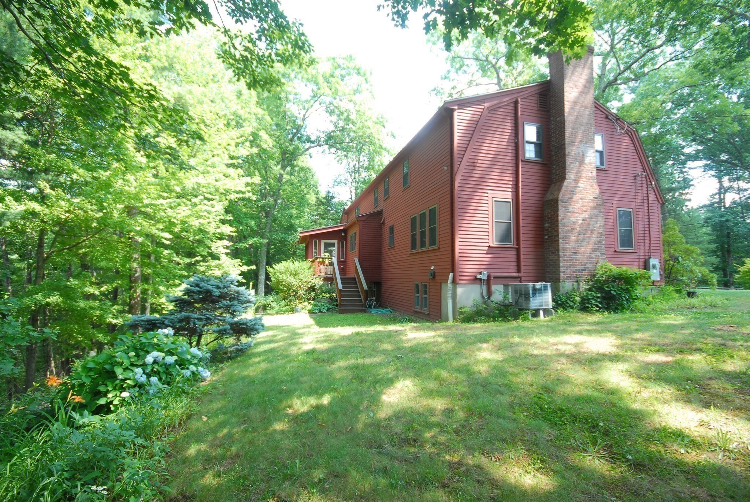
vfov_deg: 77.5
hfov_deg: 100.3
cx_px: 375
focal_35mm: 15
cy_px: 251
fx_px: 313
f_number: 6.3
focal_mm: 10
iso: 400
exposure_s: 1/60
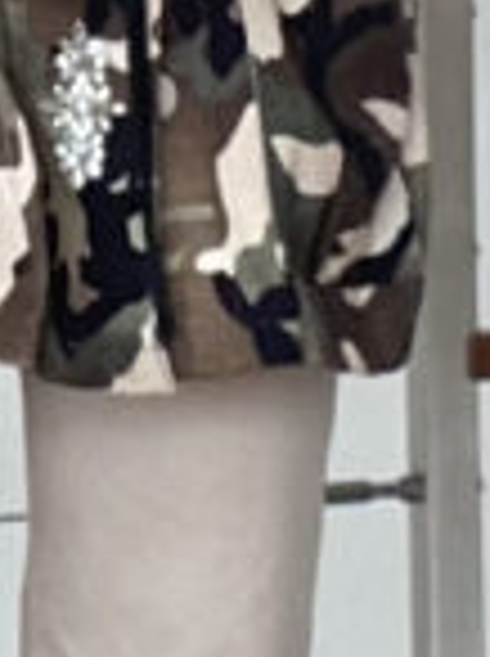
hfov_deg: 12.4
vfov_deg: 14.8
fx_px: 2234
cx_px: 27
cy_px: -490
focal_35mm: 118
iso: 100
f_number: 2.2
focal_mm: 2.71
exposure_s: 1/81
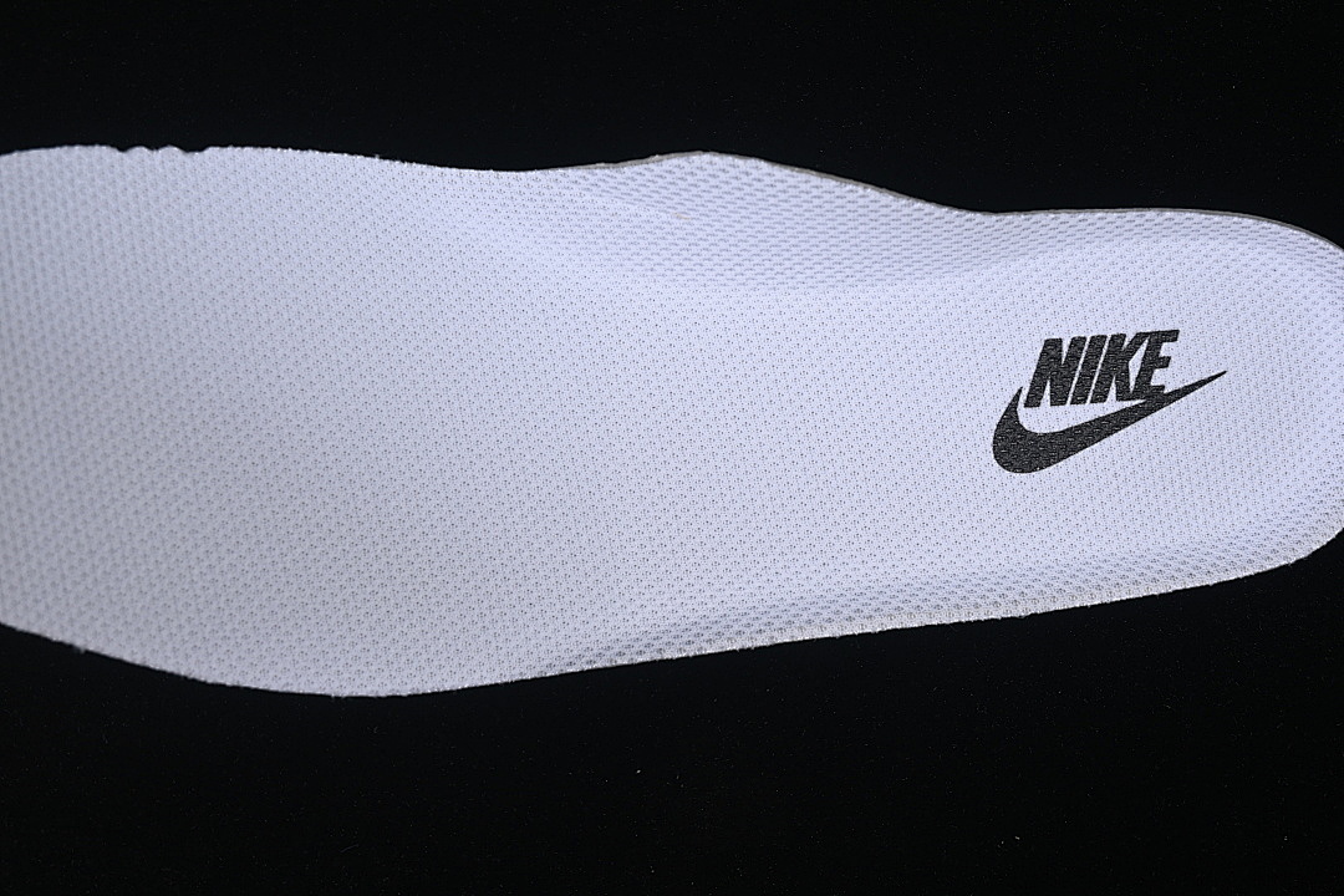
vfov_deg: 18.2
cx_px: 672
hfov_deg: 27.0
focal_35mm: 75
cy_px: 448
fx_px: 2800
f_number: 7.1
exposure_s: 1/50
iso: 160
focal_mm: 50
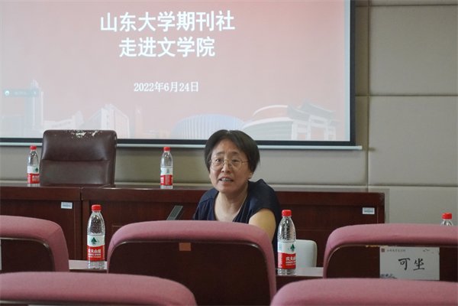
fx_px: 954
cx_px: 229
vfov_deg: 18.2
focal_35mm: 75
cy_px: 153
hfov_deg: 27.0
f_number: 5.6
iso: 3200
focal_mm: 50
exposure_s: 1/160
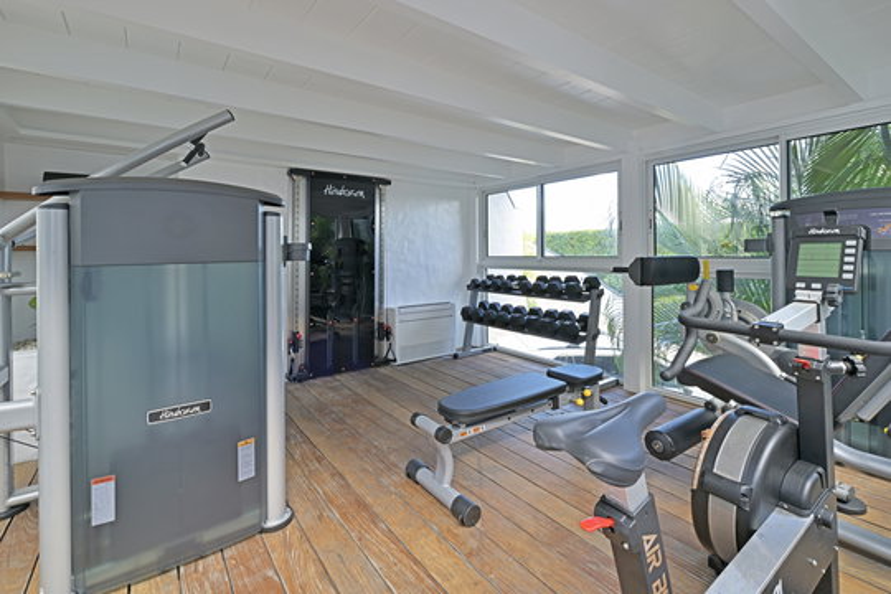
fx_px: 396
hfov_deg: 96.7
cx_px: 446
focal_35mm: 16
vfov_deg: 73.7
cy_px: 297
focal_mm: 16
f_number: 13
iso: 250
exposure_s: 1/13
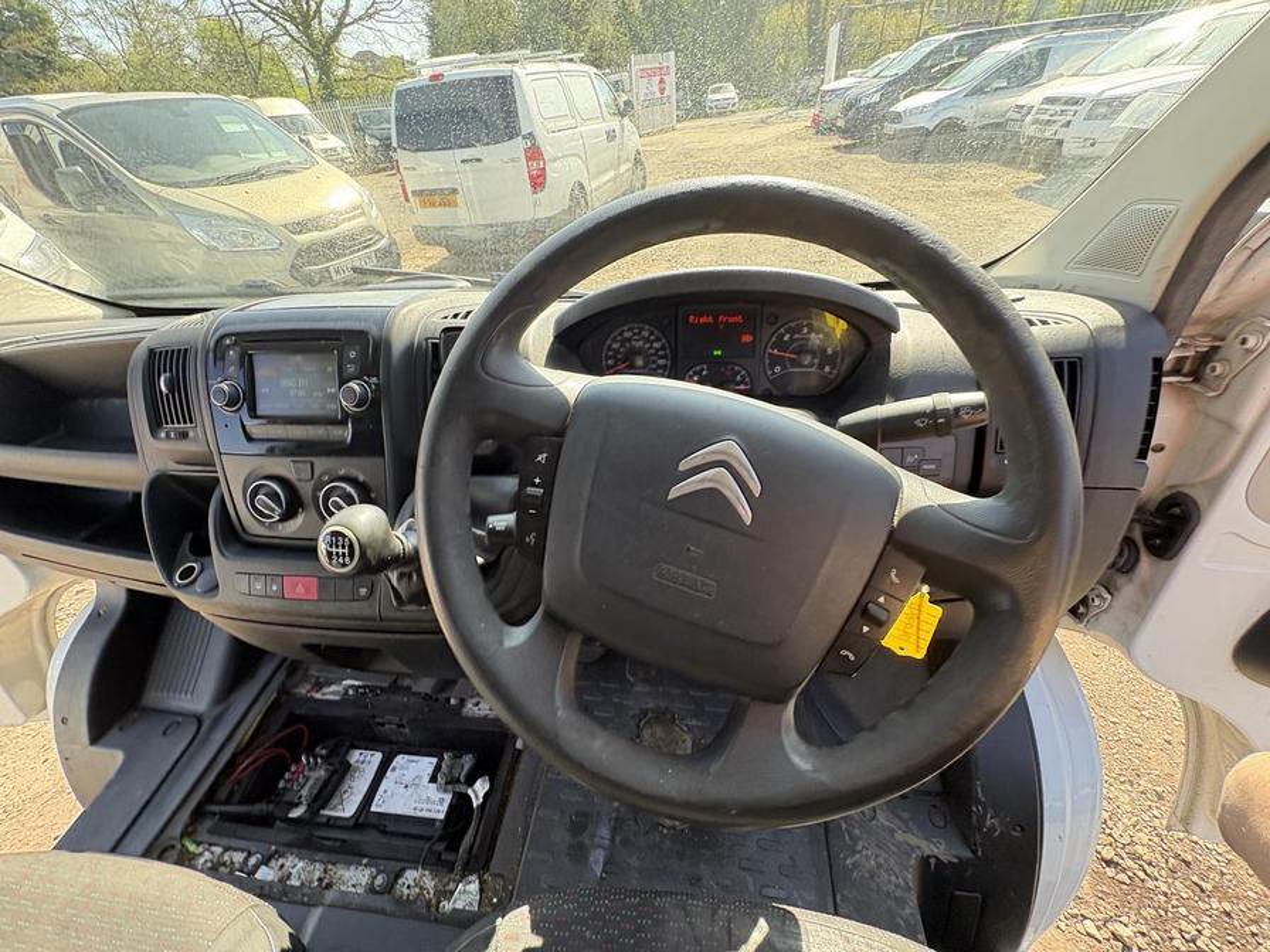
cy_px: 476
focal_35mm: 14
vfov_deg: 85.7
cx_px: 635
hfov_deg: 102.1
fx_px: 514
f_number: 2.2
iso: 125
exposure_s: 1/110
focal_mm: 2.22
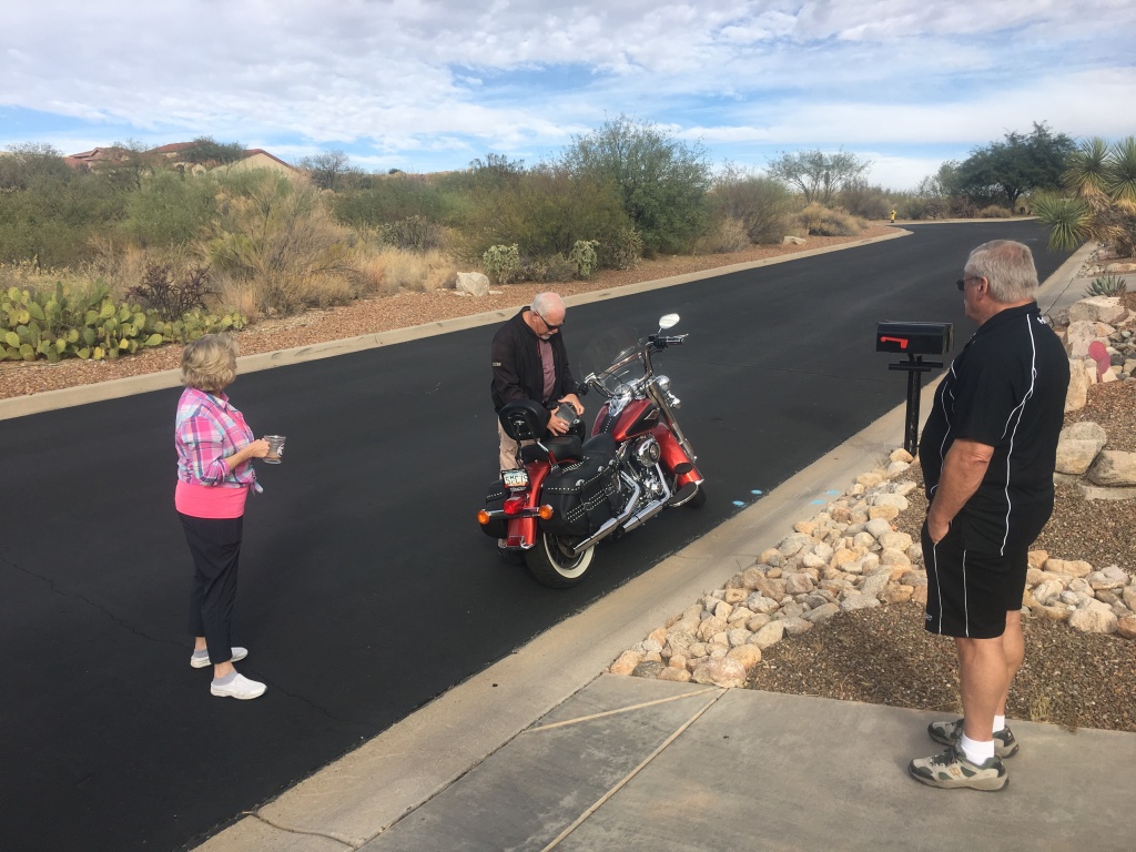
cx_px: 568
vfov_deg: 48.2
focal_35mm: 29
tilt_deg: -8.6
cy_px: 426
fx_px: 952
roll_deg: +0.7
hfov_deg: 61.7
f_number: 2.2
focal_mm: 4.15
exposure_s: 1/1026
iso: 25
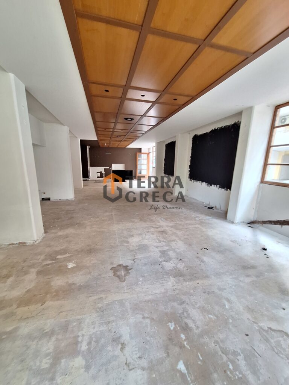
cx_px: 144
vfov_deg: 106.2
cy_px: 192
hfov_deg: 89.9
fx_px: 145
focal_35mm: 13
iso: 200
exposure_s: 1/40
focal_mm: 1.74
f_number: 2.2
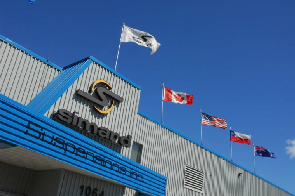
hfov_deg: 49.0
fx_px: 324
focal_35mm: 40
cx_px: 154
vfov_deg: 33.7
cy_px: 101
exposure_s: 1/80
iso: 320
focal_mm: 25
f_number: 25
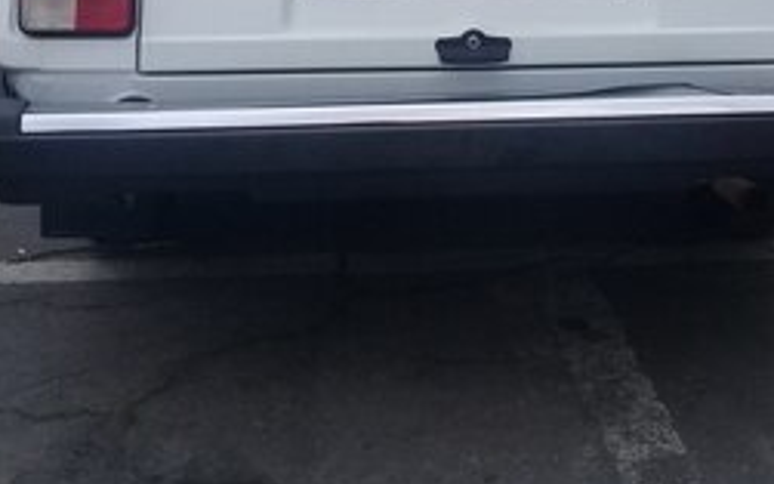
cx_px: 466
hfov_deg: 31.4
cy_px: -166
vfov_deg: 18.5
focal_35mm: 65
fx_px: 1371
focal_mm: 3.3
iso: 50
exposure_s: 1/328
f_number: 2.2
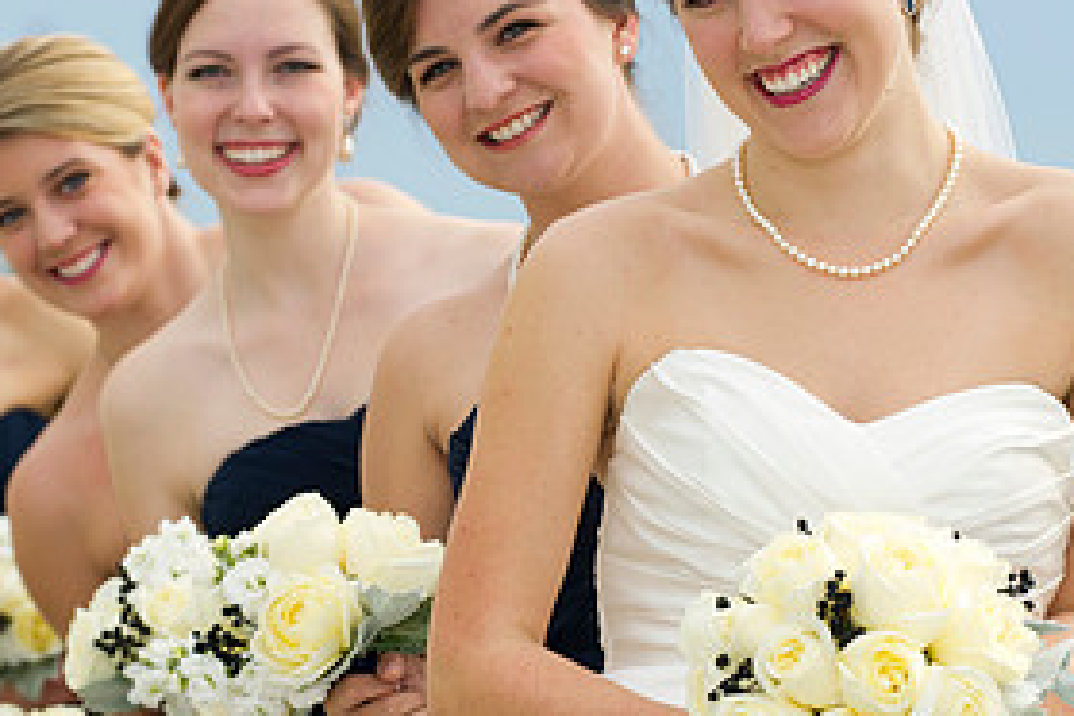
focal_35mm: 270
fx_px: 8054
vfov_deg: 5.1
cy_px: 304
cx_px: 462
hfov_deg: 7.6
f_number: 4.5
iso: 200
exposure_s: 1/200
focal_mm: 130
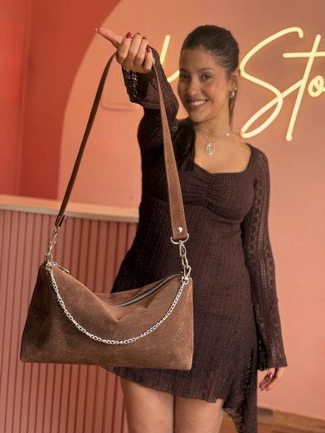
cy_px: 215
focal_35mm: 49
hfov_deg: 29.7
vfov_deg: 38.9
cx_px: 165
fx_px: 613
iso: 100
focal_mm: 6.76
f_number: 1.78
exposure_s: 1/97
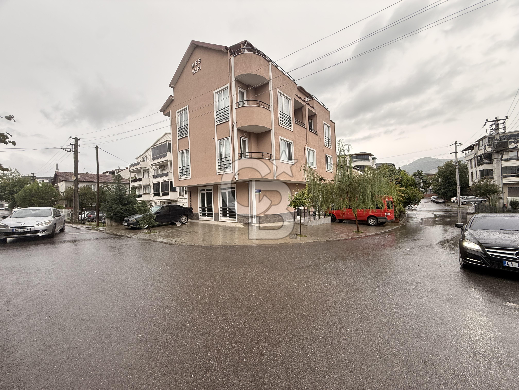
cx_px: 260
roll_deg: +1.9
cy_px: 195
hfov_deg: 102.1
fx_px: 210
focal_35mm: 14
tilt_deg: +1.6
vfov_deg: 85.7
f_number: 2.2
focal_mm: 2.22
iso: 50
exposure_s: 1/117
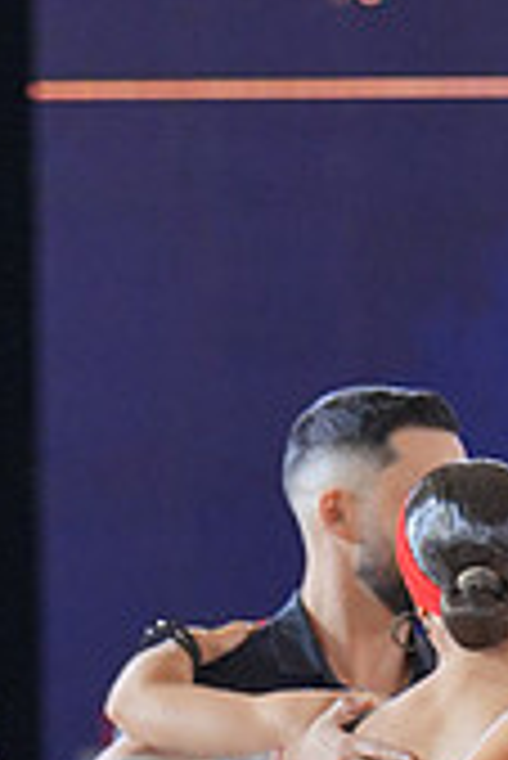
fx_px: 10857
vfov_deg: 4.0
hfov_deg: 2.7
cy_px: 1228
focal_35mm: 514
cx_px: 596
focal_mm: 100
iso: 1250
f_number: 2
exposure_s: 1/500
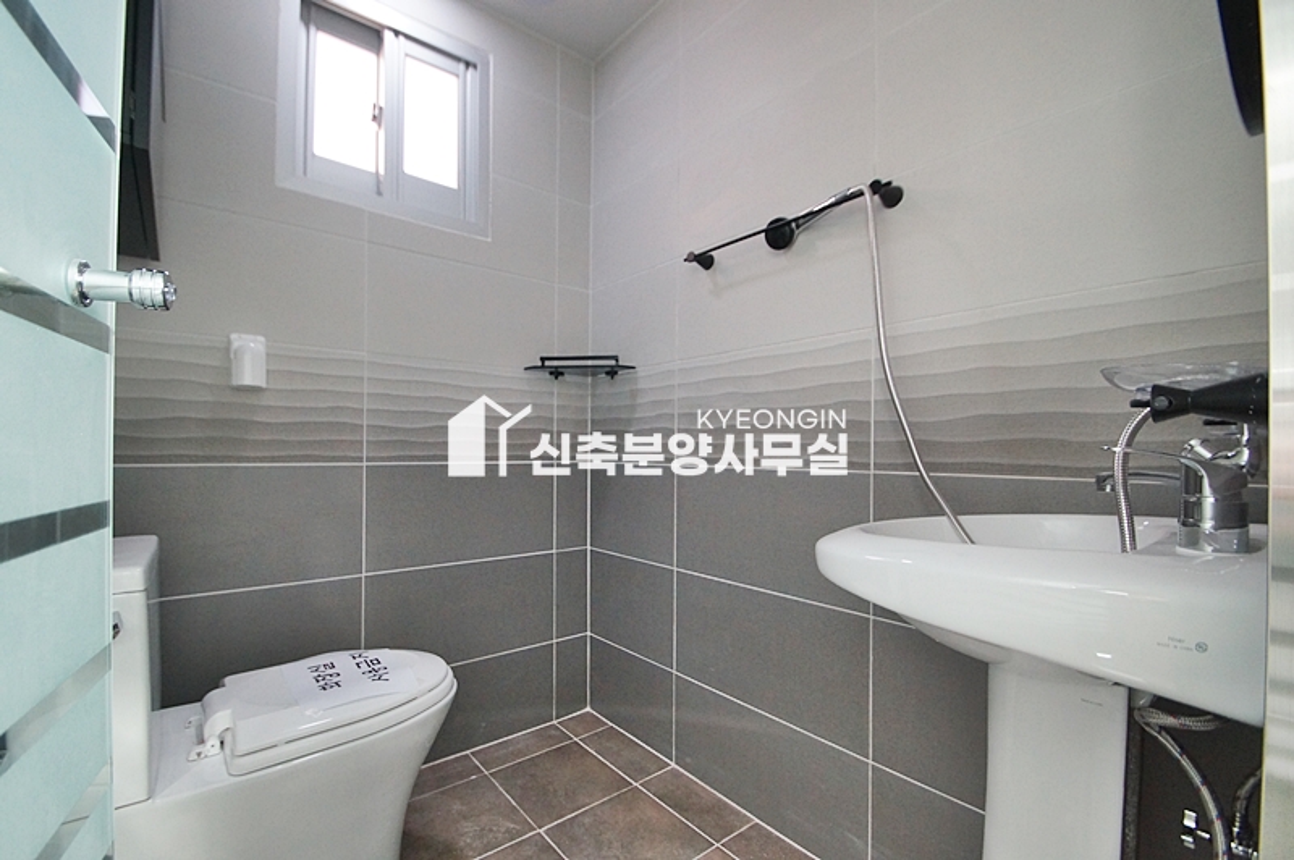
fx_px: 539
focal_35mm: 15
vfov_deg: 77.2
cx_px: 647
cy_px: 430
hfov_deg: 100.4
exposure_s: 1/250
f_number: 4
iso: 1600
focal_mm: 10
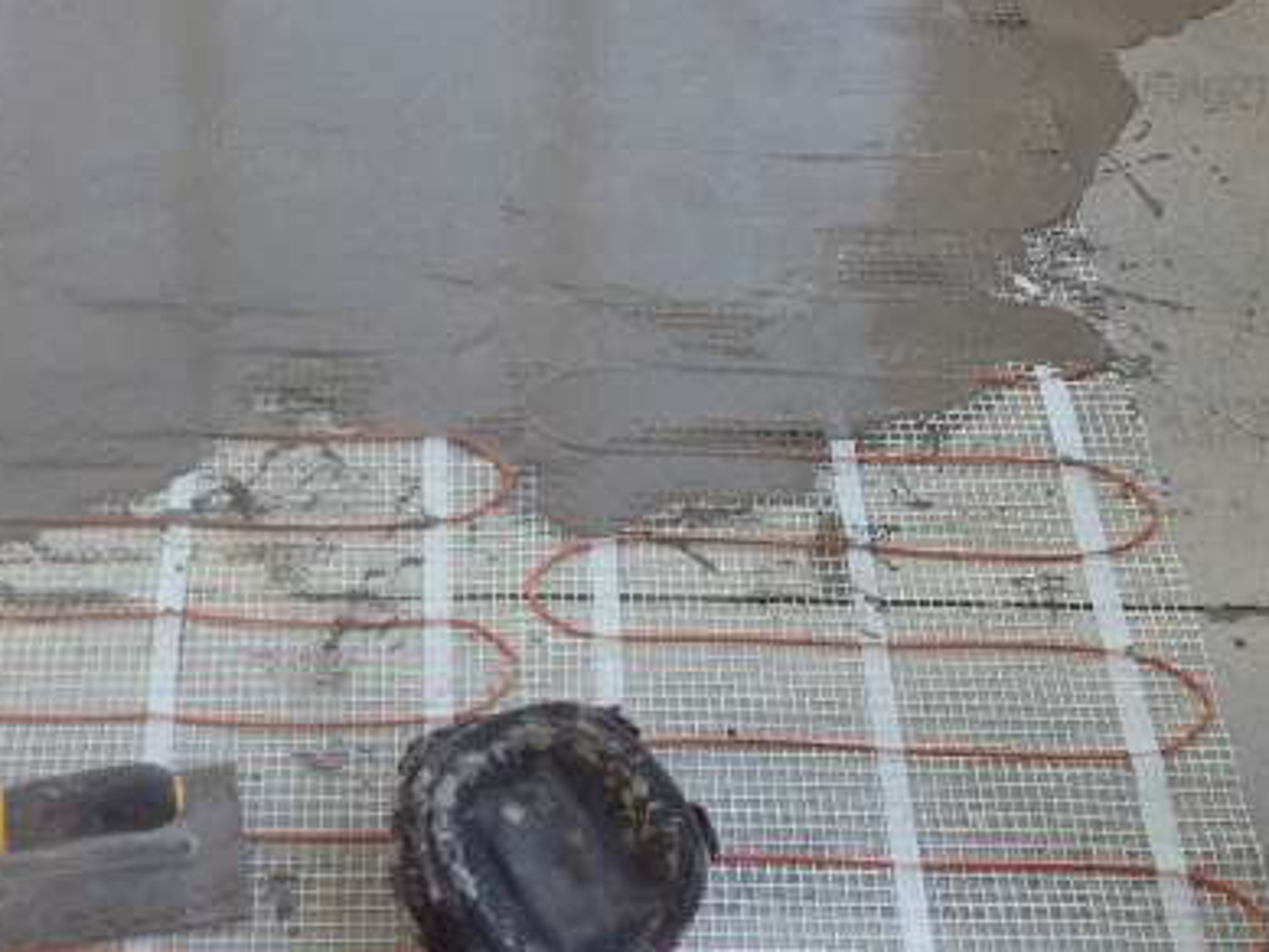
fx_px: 2640
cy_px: 33
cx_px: 499
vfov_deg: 19.9
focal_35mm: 72
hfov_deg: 27.0
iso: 64
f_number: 2.4
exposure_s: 1/60
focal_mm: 4.28
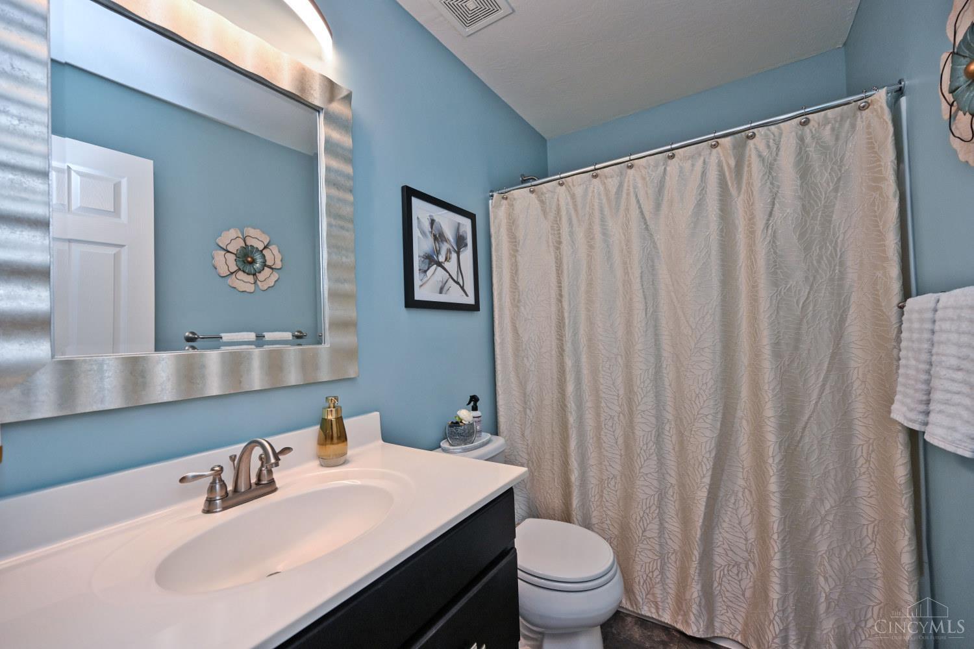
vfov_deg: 77.3
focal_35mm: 15
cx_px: 487
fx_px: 406
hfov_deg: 100.4
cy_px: 324
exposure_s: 1/60
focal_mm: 15
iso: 400
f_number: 4
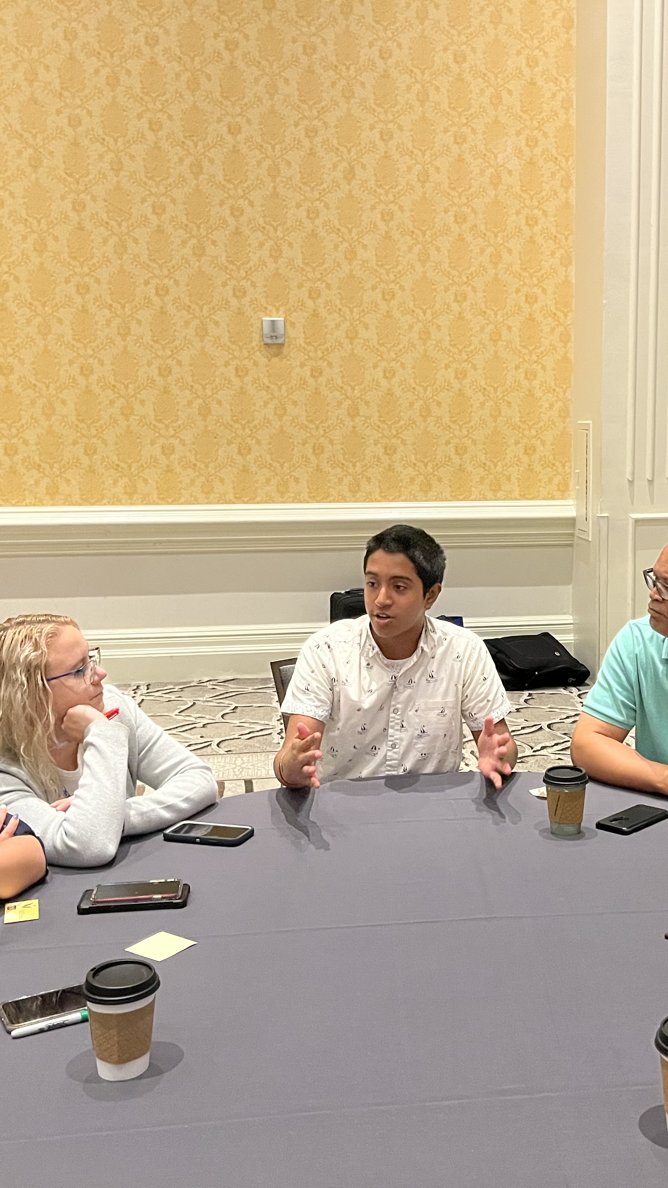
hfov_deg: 30.7
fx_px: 1197
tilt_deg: -7.9
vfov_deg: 52.8
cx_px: 496
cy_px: 592
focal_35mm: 38
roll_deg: +0.2
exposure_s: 1/47
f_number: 1.6
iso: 500
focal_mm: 5.1
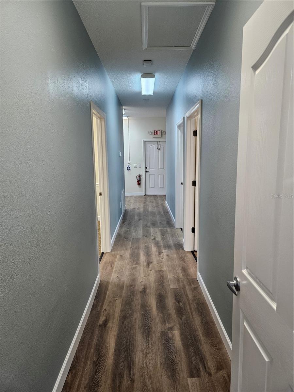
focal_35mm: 23
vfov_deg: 73.9
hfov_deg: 58.9
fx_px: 260
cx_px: 147
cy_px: 196
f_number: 1.8
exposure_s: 1/120
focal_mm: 5.4
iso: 160
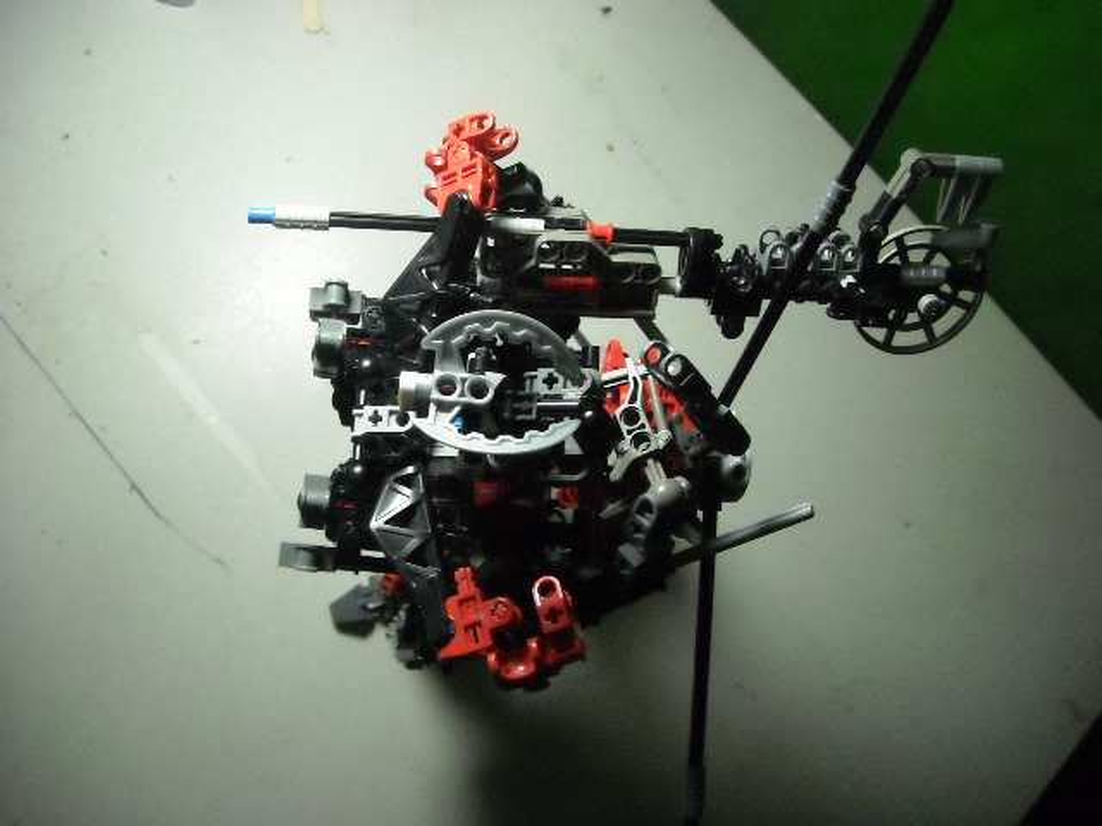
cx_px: 551
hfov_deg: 52.6
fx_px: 1114
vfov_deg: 40.7
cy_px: 413
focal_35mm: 35
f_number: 2.8
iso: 616
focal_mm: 5.7
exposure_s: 1/192
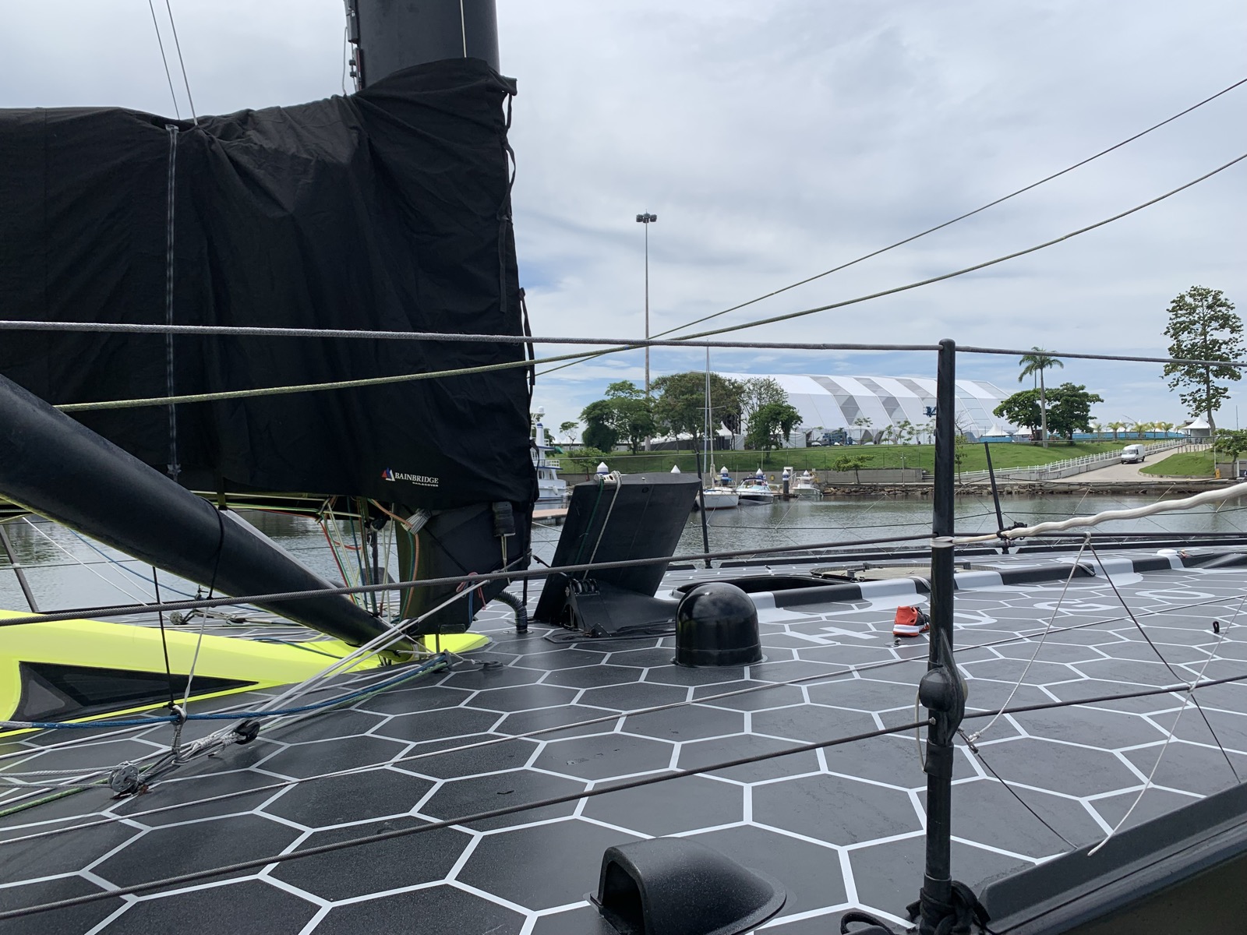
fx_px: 937
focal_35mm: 26
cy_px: 468
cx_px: 624
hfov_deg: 67.3
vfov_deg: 53.1
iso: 25
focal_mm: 4.25
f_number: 1.8
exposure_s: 1/3086
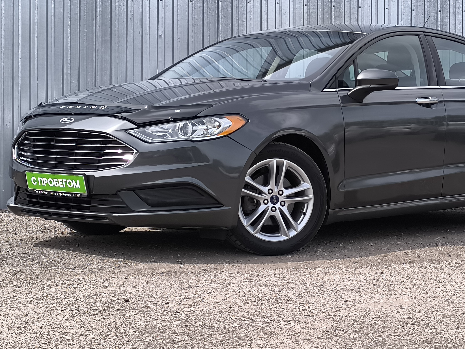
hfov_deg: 23.2
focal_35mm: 84
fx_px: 1128
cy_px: 112
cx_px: 279
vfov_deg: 17.5
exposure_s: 1/368
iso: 50
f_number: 1.65
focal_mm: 6.14
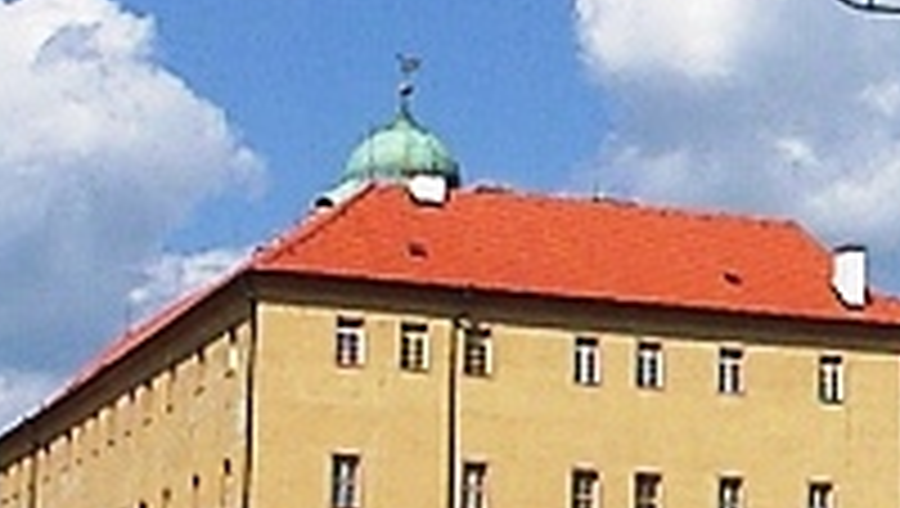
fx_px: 2915
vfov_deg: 10.0
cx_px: 756
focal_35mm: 122
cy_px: 216
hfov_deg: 17.4
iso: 50
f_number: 7.1
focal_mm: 9
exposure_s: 1/400
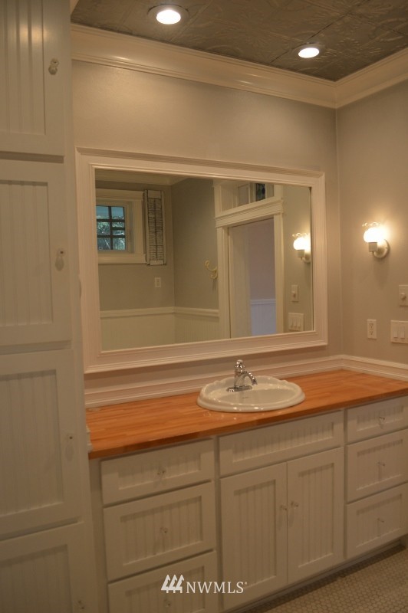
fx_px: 460
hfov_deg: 47.9
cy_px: 306
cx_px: 204
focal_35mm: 27
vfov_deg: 67.4
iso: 450
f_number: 3.5
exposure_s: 1/60
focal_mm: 18
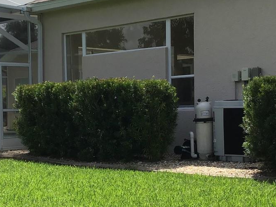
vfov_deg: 19.8
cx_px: 74
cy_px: 139
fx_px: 590
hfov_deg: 26.0
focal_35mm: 74
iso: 25
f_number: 2.4
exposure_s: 1/1508
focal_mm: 3.3
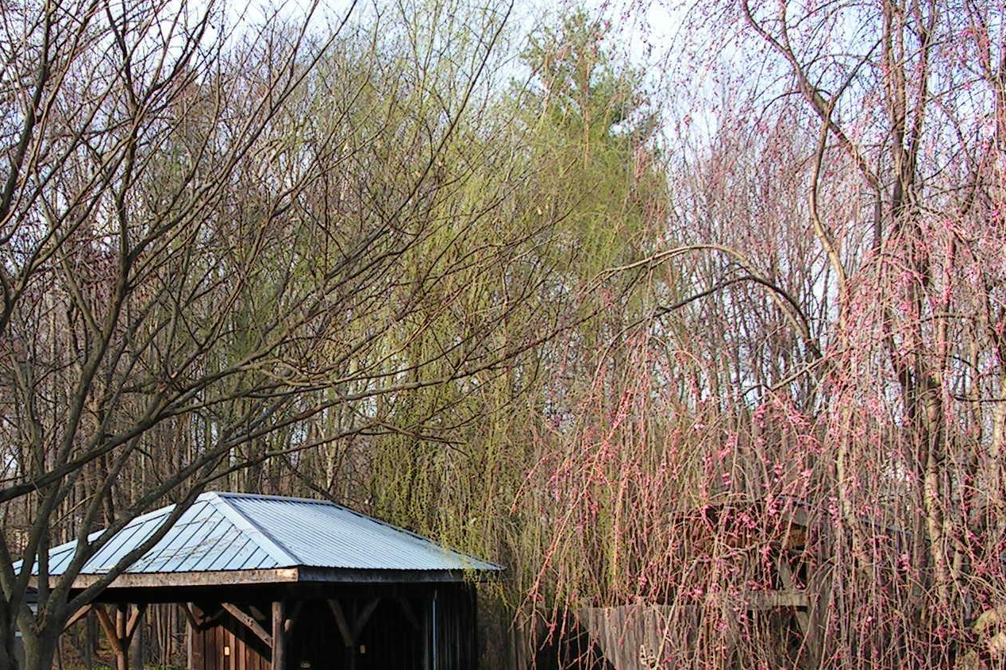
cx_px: 281
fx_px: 2067
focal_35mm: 74
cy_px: 512
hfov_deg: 27.1
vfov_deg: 18.3
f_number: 4.8
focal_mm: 7.4
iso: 64
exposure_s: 1/160
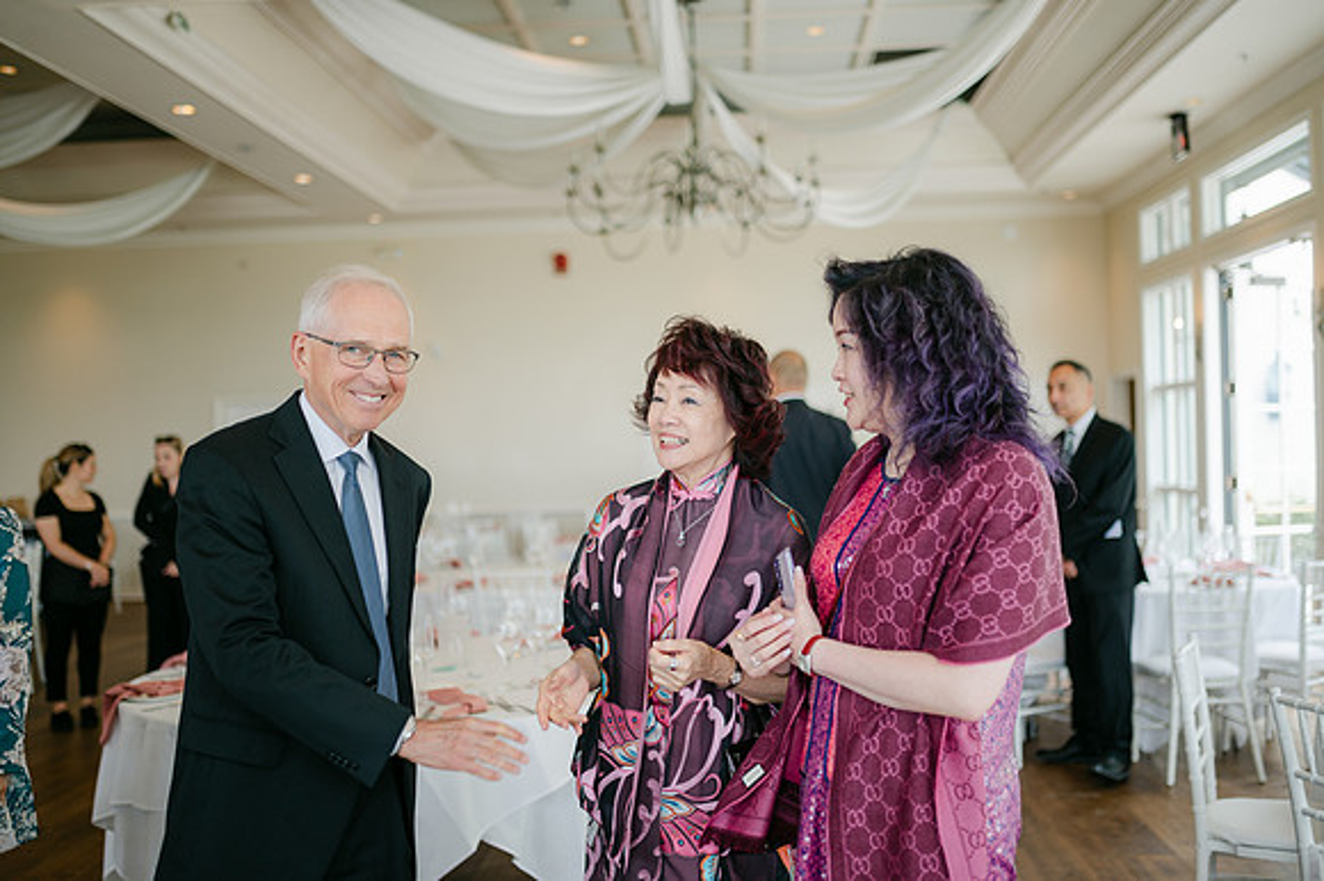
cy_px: 440
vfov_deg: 37.1
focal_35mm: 36
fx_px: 1312
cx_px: 655
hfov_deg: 53.5
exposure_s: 1/320
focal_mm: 35
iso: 100
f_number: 1.4
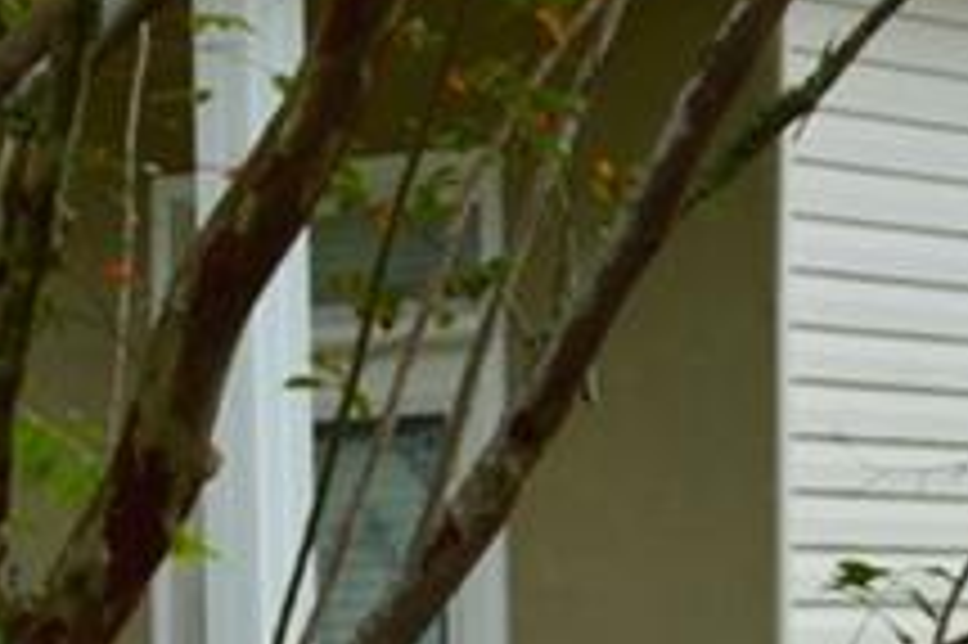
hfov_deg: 11.0
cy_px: 599
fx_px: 4997
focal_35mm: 186
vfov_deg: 7.3
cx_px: 968
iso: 400
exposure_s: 1/400
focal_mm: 26
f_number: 11
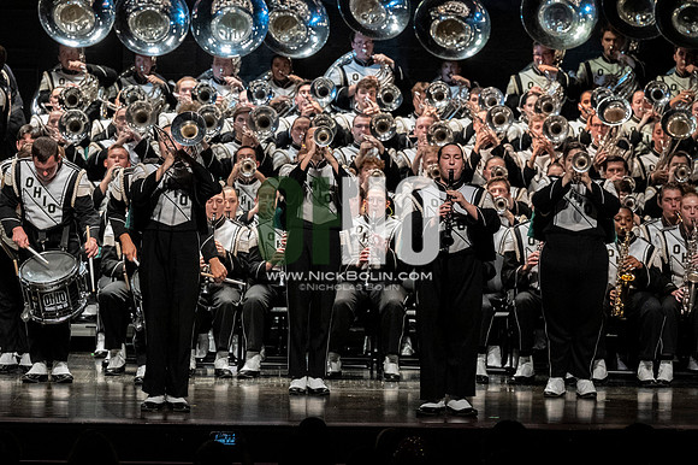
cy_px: 232
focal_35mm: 210
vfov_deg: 6.5
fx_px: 4069
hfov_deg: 9.8
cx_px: 349
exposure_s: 1/500
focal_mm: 140
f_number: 4
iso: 4000
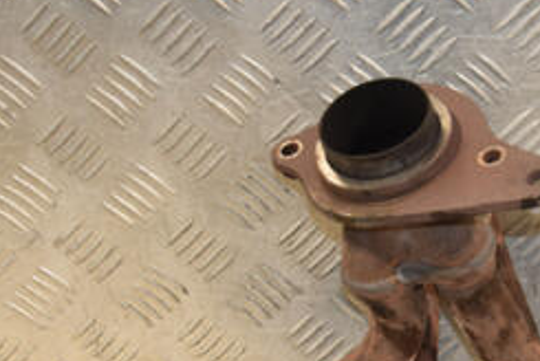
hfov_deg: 18.3
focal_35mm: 110
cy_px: 266
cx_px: 483
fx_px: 1652
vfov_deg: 12.5
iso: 800
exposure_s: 1/200
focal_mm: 30
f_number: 5.6
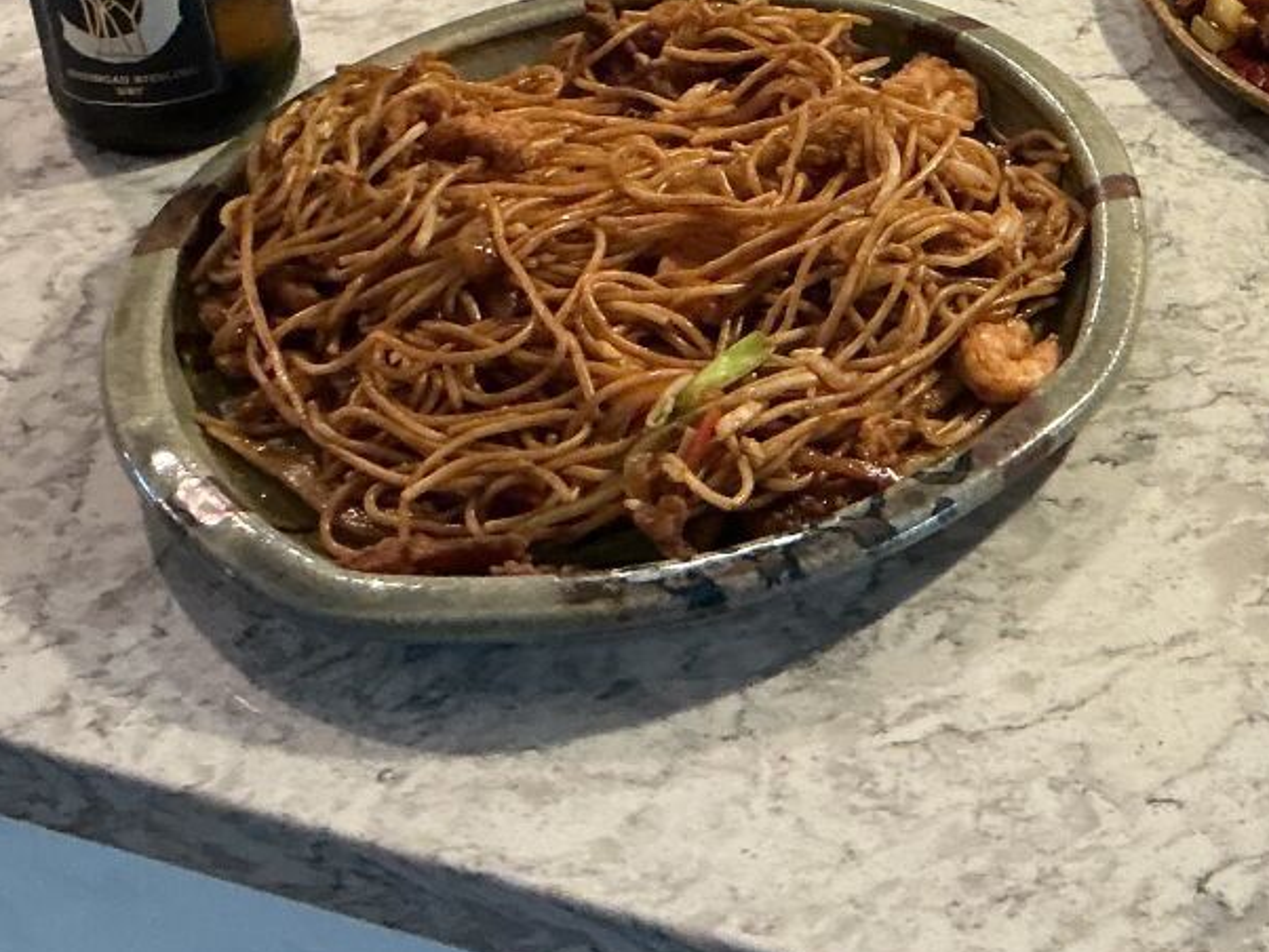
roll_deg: -0.5
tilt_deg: -27.9
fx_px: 2934
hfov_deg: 23.2
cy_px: -266
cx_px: 1326
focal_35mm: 80
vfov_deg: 17.4
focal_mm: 3
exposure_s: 1/60
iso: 200
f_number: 1.8
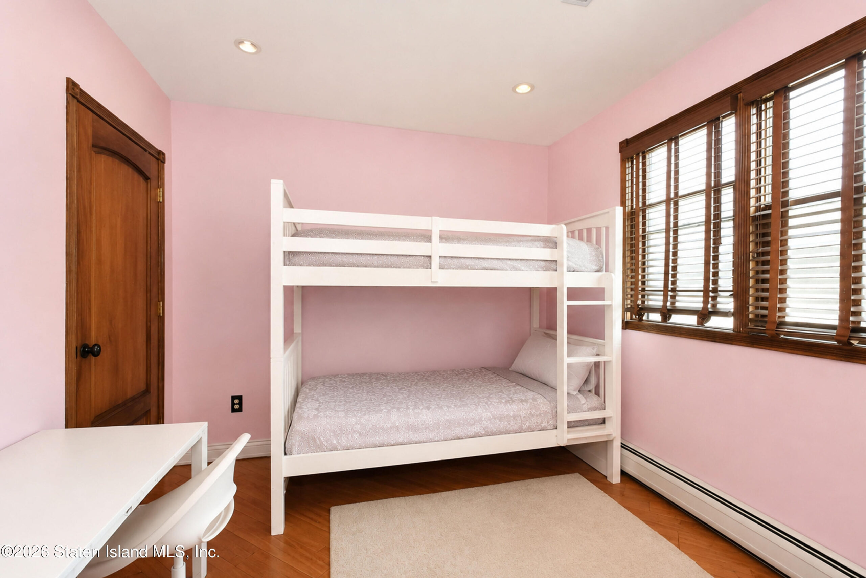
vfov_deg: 77.3
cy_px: 289
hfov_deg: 100.4
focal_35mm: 15
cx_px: 433
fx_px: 361
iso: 1600
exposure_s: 1/80
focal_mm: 10
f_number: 8
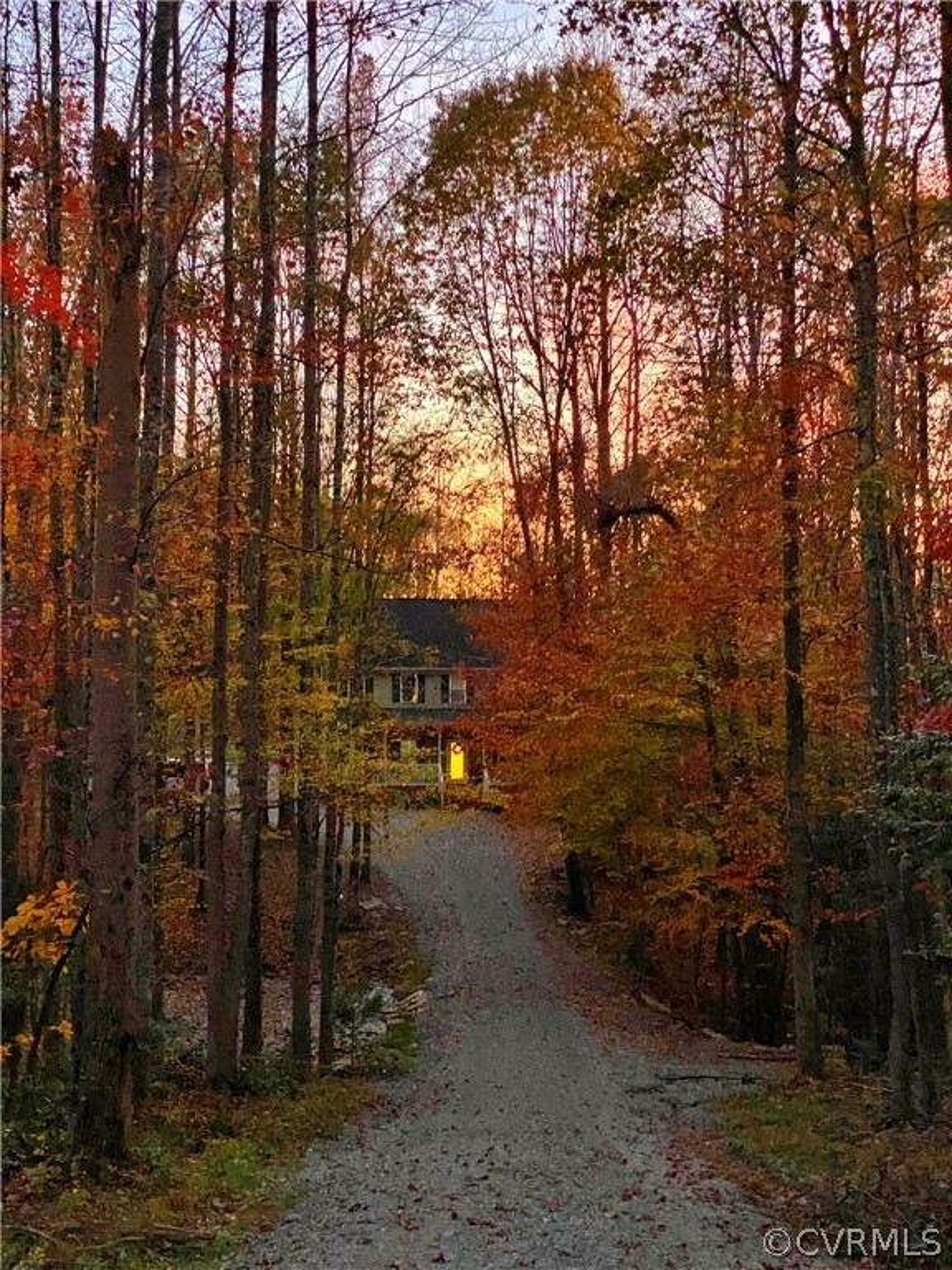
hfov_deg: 28.0
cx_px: 476
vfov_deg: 36.8
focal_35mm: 52
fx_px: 1907
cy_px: 635
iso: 800
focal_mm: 6
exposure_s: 1/30
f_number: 2
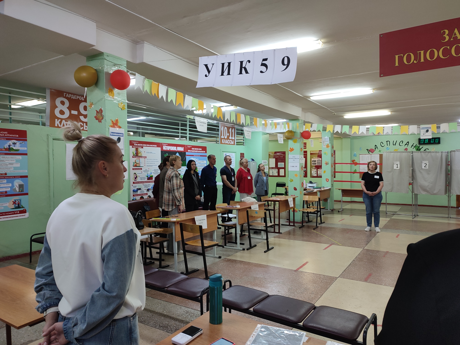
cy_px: 172
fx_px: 332
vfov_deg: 54.9
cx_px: 230
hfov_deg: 69.4
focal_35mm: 25
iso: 540
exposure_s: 1/33
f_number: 1.9
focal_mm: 6.04
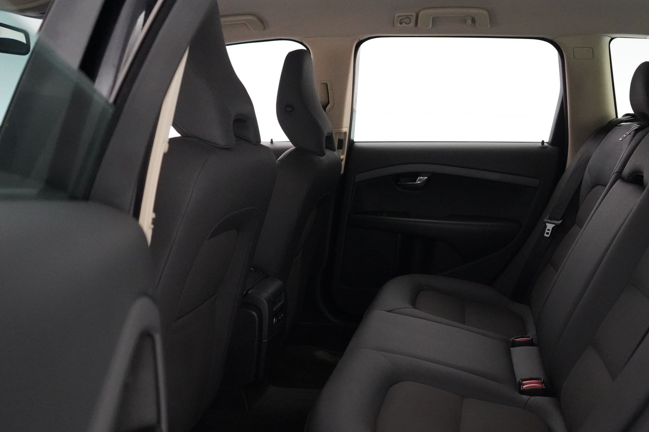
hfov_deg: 51.2
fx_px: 667
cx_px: 417
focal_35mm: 37
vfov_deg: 35.7
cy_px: 269
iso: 12800
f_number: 3.5
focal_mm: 28
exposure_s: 1/160
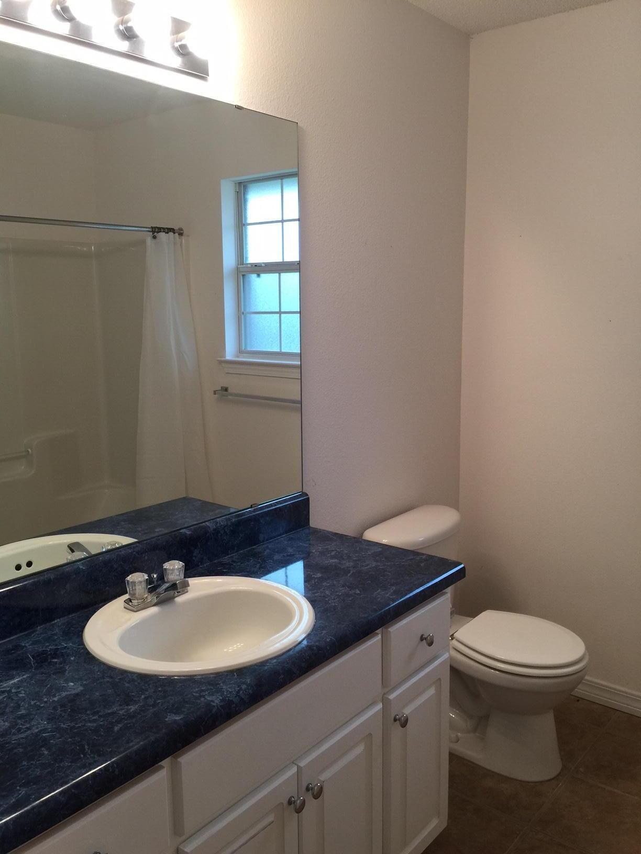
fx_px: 716
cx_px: 320
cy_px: 427
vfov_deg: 61.7
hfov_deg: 48.2
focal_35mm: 29
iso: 50
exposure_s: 1/30
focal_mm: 4.15
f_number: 2.2
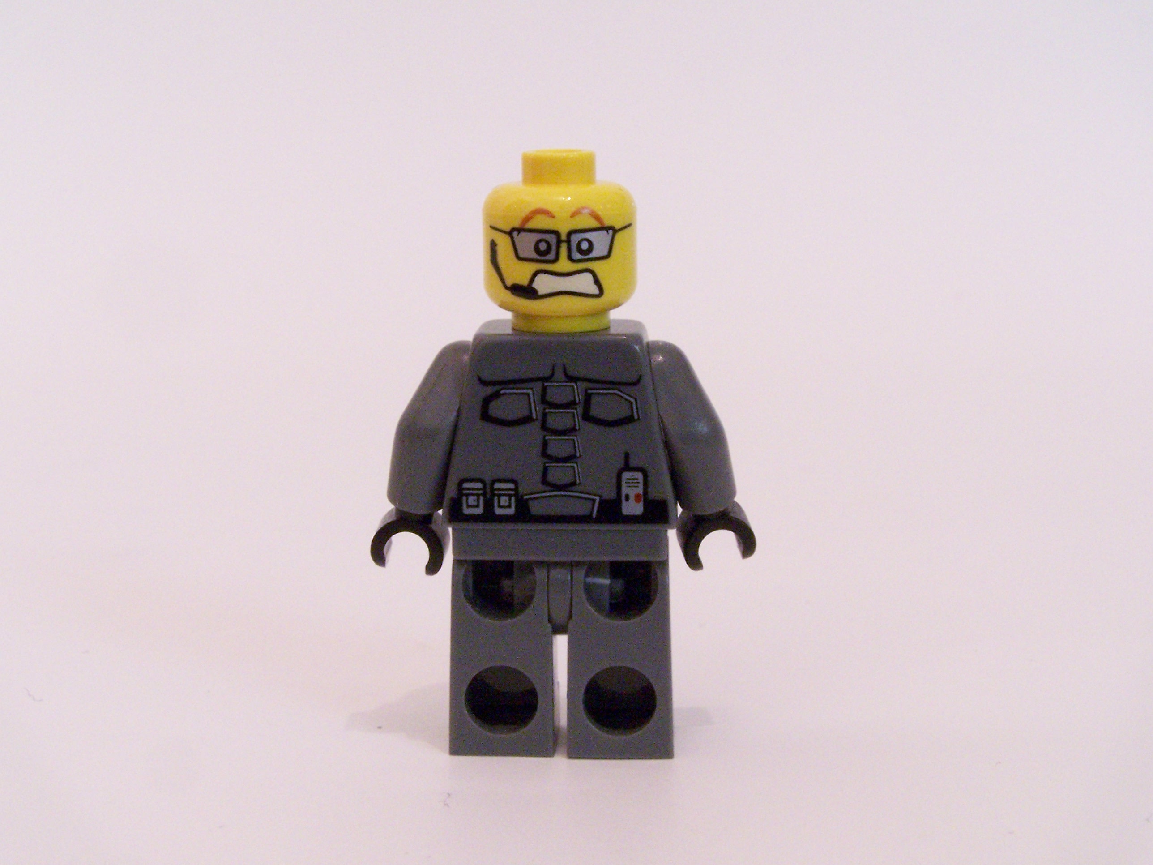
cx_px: 576
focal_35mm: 67
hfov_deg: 29.0
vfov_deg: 21.9
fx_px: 2232
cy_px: 432
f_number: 8
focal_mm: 11.1
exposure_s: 1/4
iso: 400
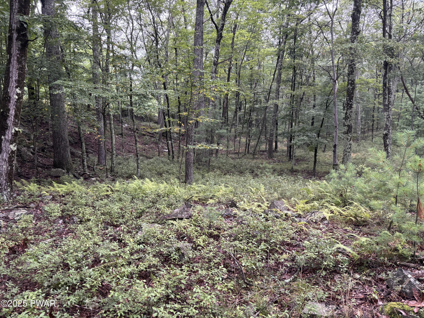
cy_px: 159
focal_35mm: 26
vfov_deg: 53.1
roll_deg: +0.6
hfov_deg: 67.3
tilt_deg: -8.5
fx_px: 318
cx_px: 212
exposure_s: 1/60
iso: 400
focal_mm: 5.96
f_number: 1.6
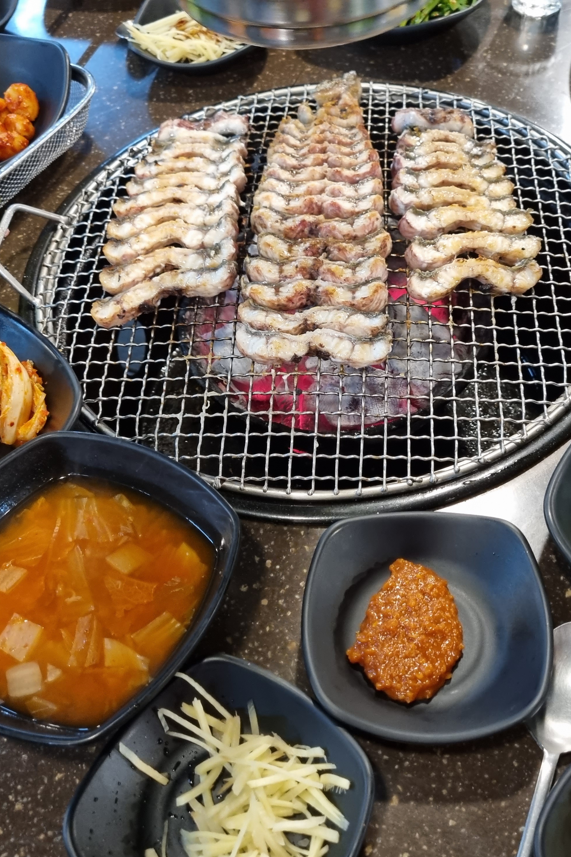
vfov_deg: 51.9
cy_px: 439
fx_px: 880
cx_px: 326
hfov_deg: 35.9
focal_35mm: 37
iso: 500
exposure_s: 1/40
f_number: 1.8
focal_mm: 5.4
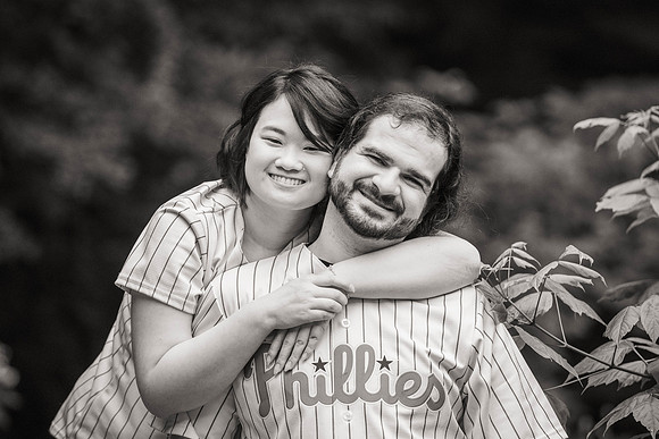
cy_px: 214
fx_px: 3625
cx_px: 338
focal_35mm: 198
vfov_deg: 6.9
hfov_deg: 10.4
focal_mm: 190
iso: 2000
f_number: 4
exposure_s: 1/1250
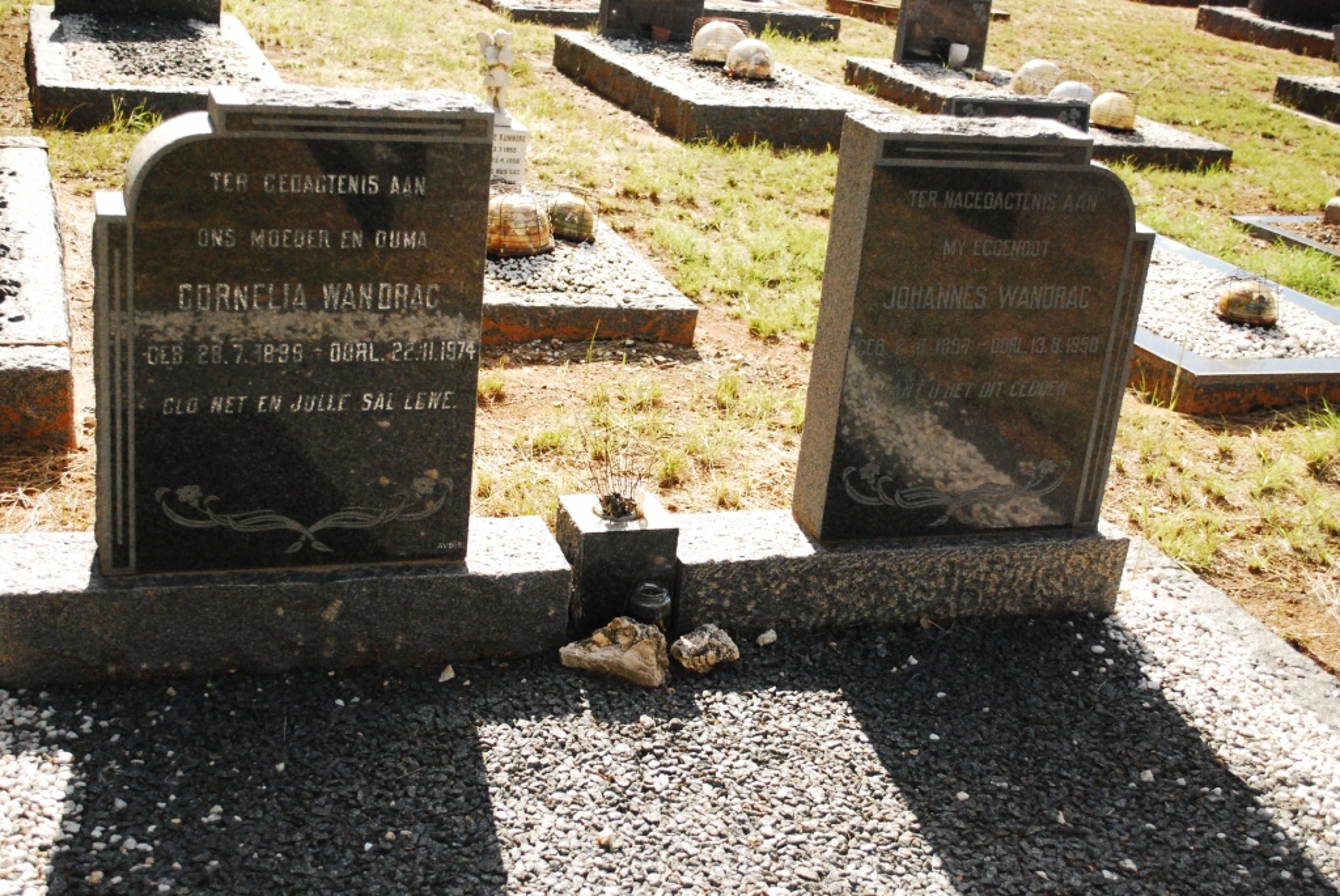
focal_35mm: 45
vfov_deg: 29.9
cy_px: 448
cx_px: 670
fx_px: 1677
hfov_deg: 43.6
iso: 1600
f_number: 4.8
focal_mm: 30
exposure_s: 1/4000
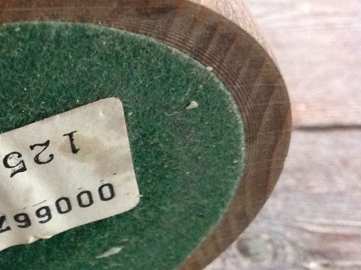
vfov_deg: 17.3
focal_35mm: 85
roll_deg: -1.3
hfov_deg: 21.4
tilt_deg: -40.8
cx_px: -76
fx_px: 885
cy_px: 162
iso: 400
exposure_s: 1/15
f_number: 2.4
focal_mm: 4.28
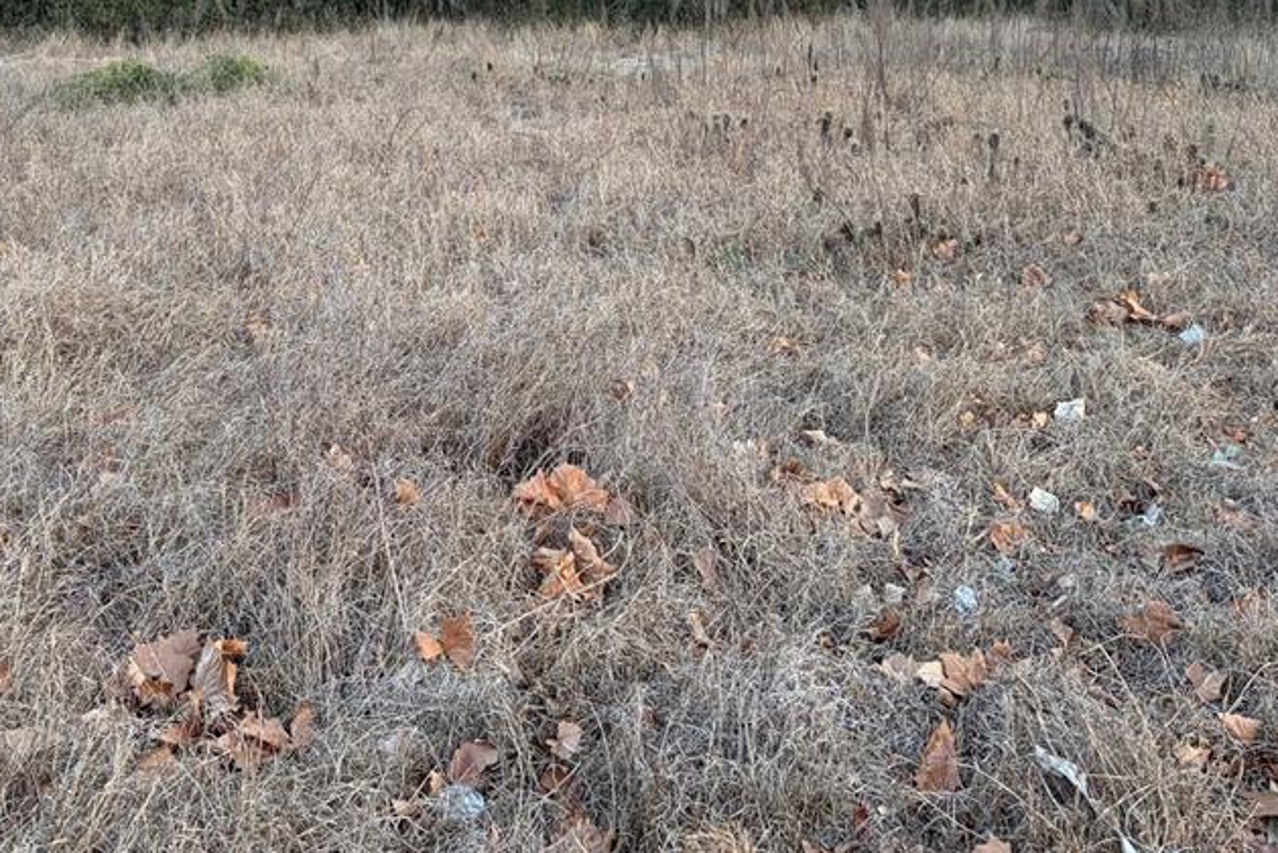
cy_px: 79
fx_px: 1563
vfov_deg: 29.3
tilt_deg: -5.4
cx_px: 593
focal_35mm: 44
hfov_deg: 44.5
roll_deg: +0.5
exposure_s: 1/153
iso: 100
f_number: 1.6
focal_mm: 5.96
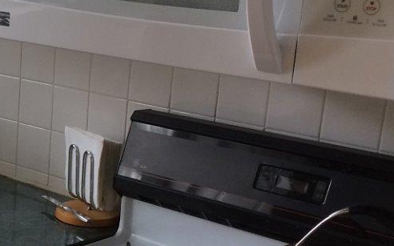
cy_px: 212
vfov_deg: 14.4
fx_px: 966
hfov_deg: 20.8
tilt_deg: -18.8
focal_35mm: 90
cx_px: -129
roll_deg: -1.6
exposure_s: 1/33
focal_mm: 4.15
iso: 40
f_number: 2.2
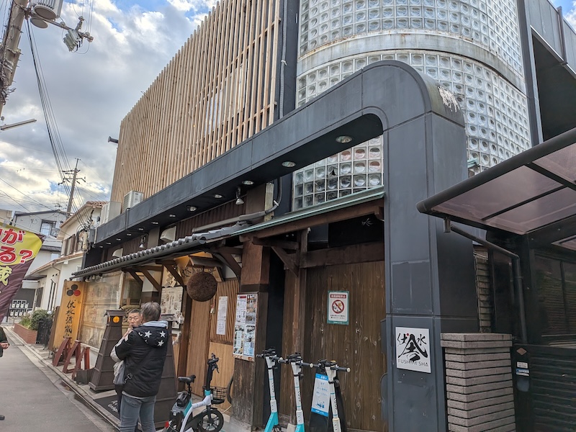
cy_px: 216
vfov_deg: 56.8
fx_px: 399
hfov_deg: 71.6
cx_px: 288
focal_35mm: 24
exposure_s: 1/8264
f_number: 1.7
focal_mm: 4.53
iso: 26
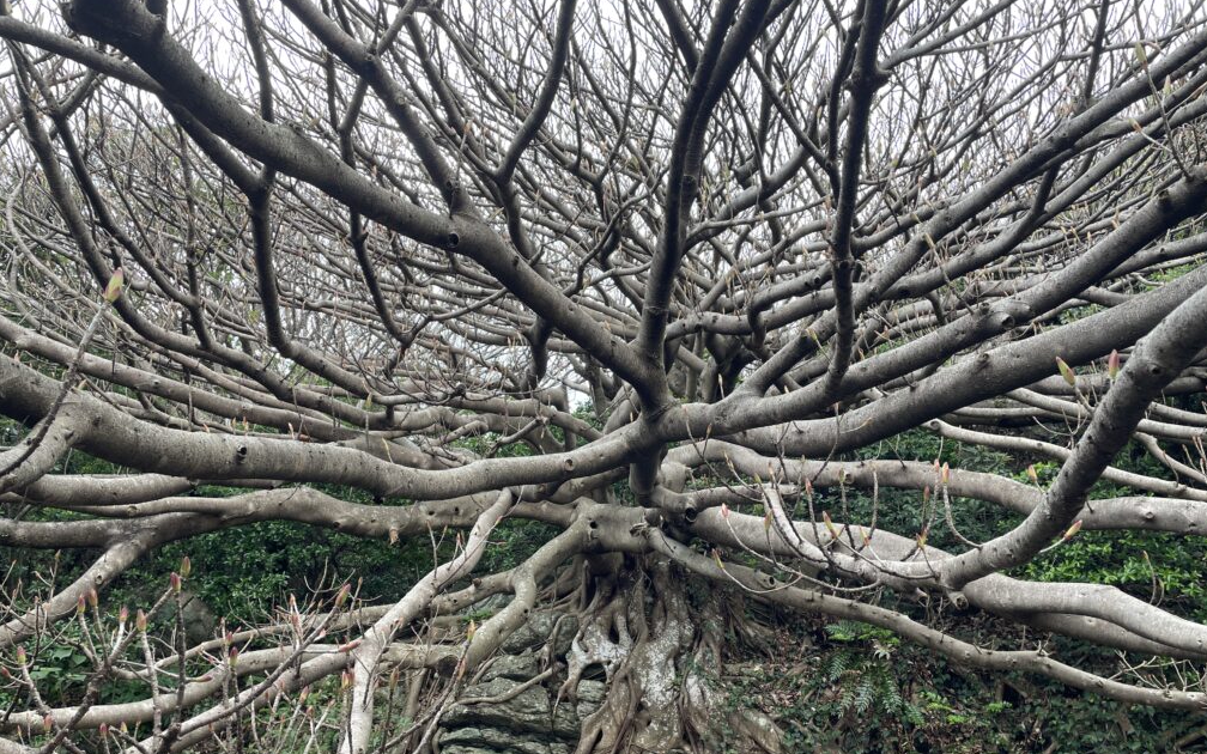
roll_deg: -1.2
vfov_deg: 44.4
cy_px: 444
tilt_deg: +14.7
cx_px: 611
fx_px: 921
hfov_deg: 66.5
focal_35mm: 28
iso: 32
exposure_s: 1/216
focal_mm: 4.2
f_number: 1.6
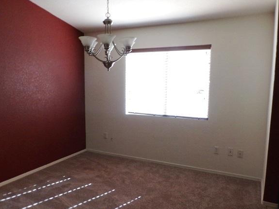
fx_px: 234
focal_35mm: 29
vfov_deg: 48.1
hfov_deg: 61.6
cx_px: 132
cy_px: 114
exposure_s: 1/38
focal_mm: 4.7
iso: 200
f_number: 3.2
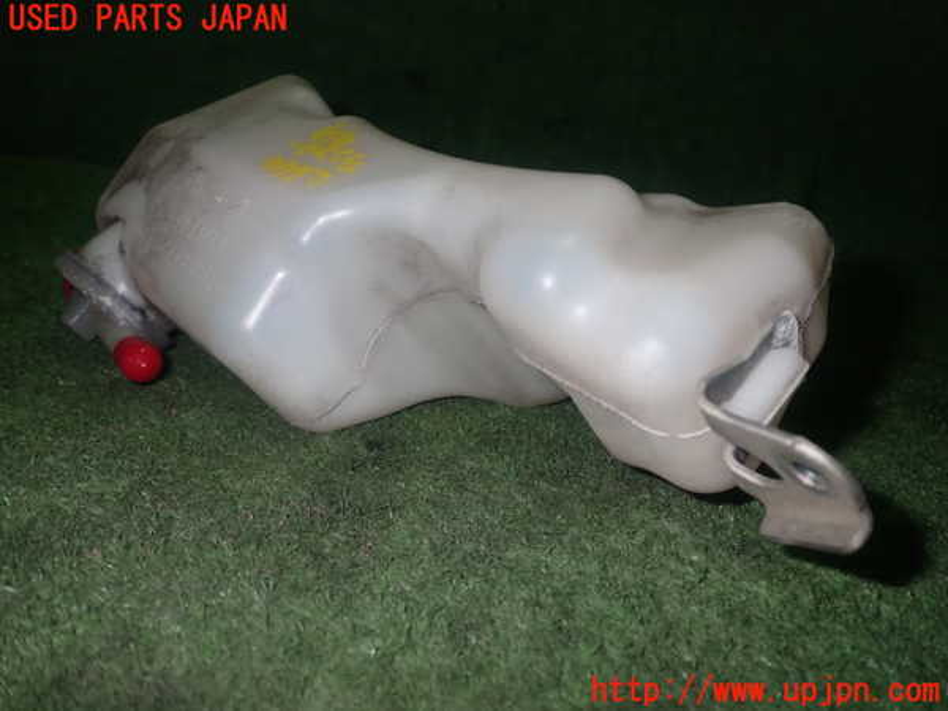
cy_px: 356
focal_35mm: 32
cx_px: 474
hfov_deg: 56.8
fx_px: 876
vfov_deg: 44.2
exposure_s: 1/30
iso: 200
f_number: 7.1
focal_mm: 5.79
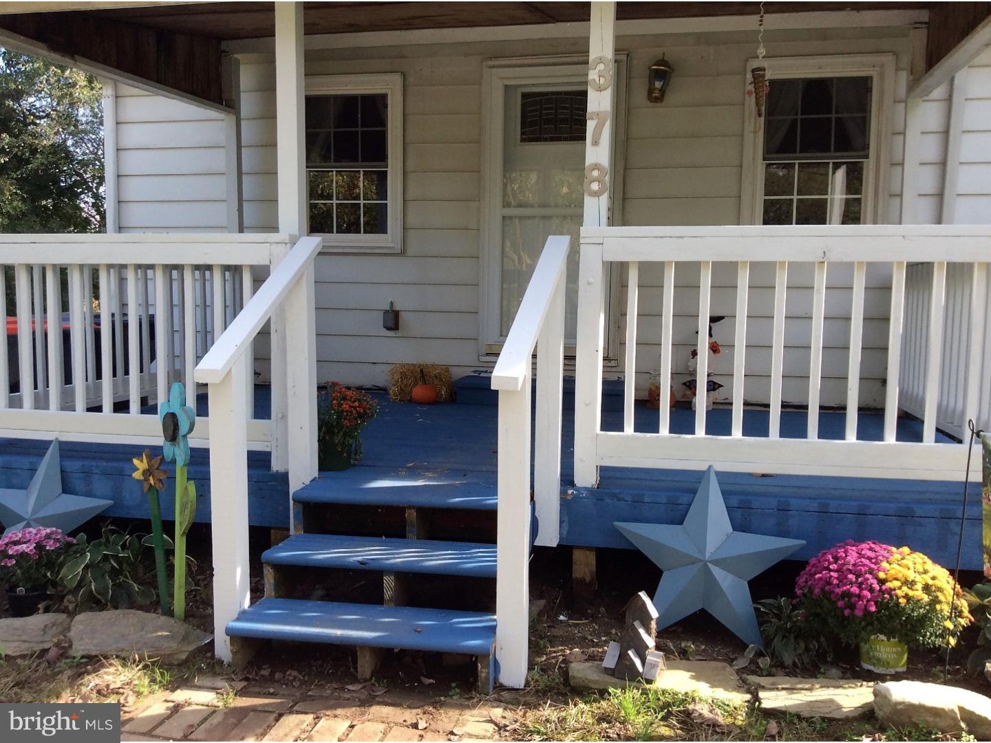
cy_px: 372
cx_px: 496
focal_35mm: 32
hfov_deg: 56.8
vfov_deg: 44.2
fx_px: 916
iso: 32
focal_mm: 3.3
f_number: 2.4
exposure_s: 1/275
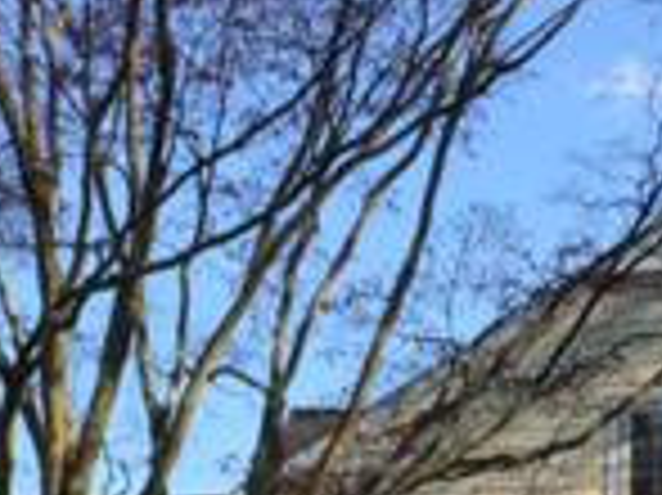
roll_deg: +0.3
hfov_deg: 15.7
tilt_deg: -0.7
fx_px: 2408
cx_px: 288
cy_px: 891
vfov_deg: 11.0
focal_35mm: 126
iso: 32
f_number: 2.2
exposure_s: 1/694
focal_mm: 4.15
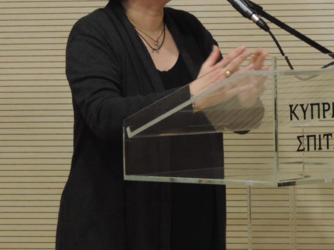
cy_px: 93
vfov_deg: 4.5
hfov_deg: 6.0
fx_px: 3174
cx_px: 241
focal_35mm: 329
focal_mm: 33
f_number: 4.6
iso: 800
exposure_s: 1/20
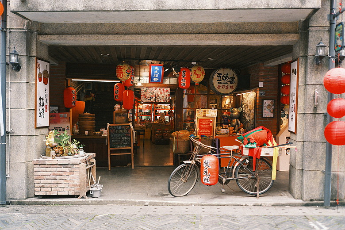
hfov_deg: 54.4
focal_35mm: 35
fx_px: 335
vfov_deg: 37.9
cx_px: 172
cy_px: 115
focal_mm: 35
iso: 200
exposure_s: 1/125
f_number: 2.2
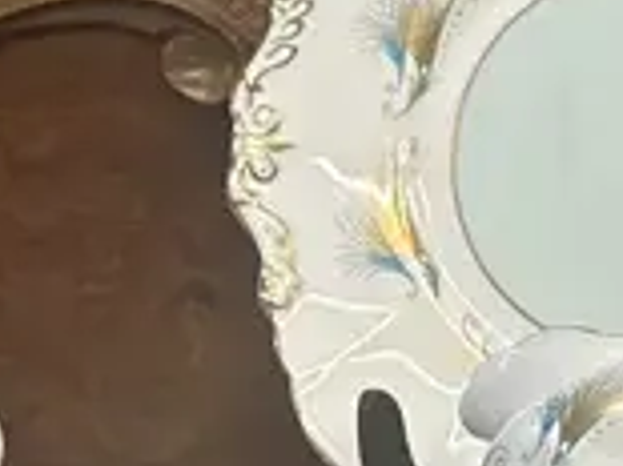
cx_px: 607
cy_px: 458
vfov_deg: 9.3
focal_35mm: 159
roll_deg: -0.2
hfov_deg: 12.3
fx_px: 2859
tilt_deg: -9.9
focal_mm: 6.86
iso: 200
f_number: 1.78
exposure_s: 1/100
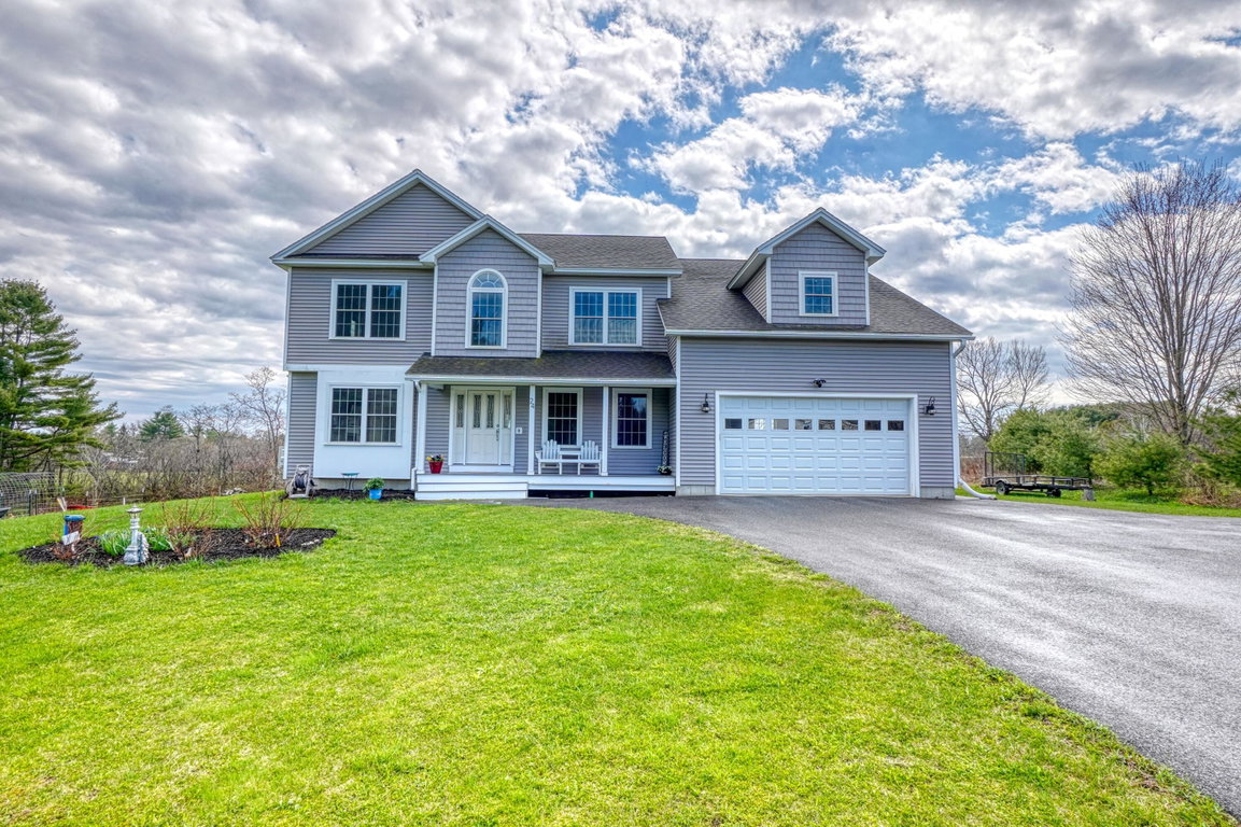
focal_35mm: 18
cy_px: 414
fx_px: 620
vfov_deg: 67.4
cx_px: 620
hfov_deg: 90.0
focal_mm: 12
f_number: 11
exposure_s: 1/160
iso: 100
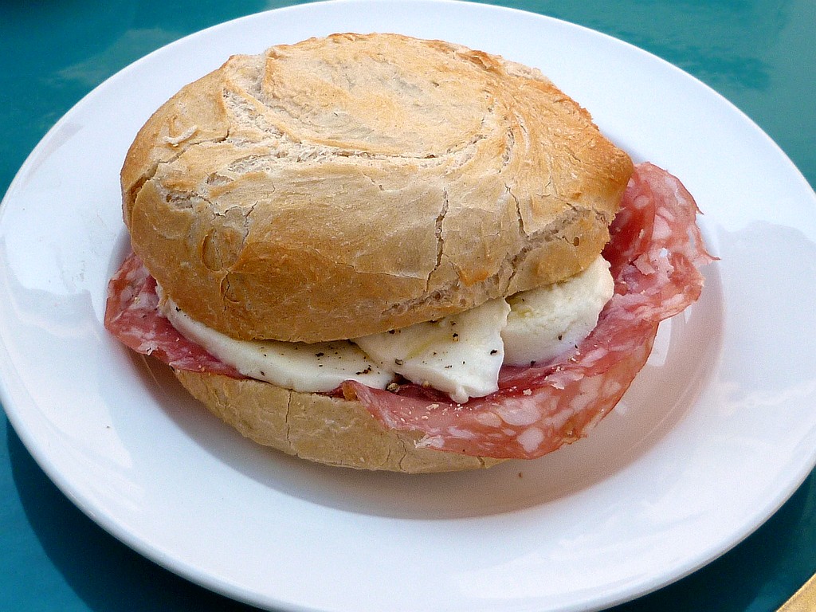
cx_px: 408
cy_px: 306
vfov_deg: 22.9
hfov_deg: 30.3
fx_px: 1509
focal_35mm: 64
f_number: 2.9
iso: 80
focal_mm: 5.9
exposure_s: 1/200
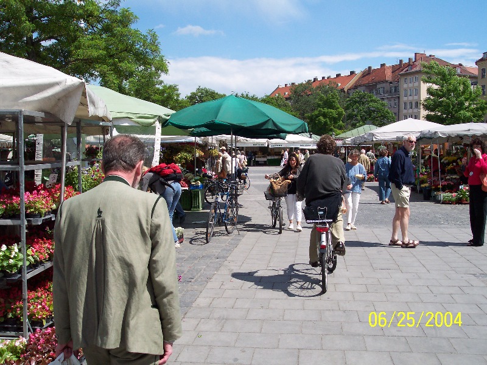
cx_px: 244
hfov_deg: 49.0
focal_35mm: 38
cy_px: 182
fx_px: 535
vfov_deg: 37.7
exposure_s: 1/700
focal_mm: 8
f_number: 4.8
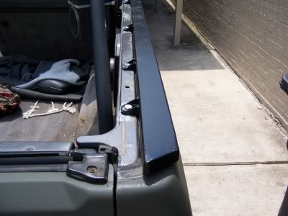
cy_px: 108
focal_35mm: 33
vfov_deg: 42.9
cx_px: 144
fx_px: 275
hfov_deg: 55.4
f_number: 3.4
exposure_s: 1/750
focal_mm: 5.5
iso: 80
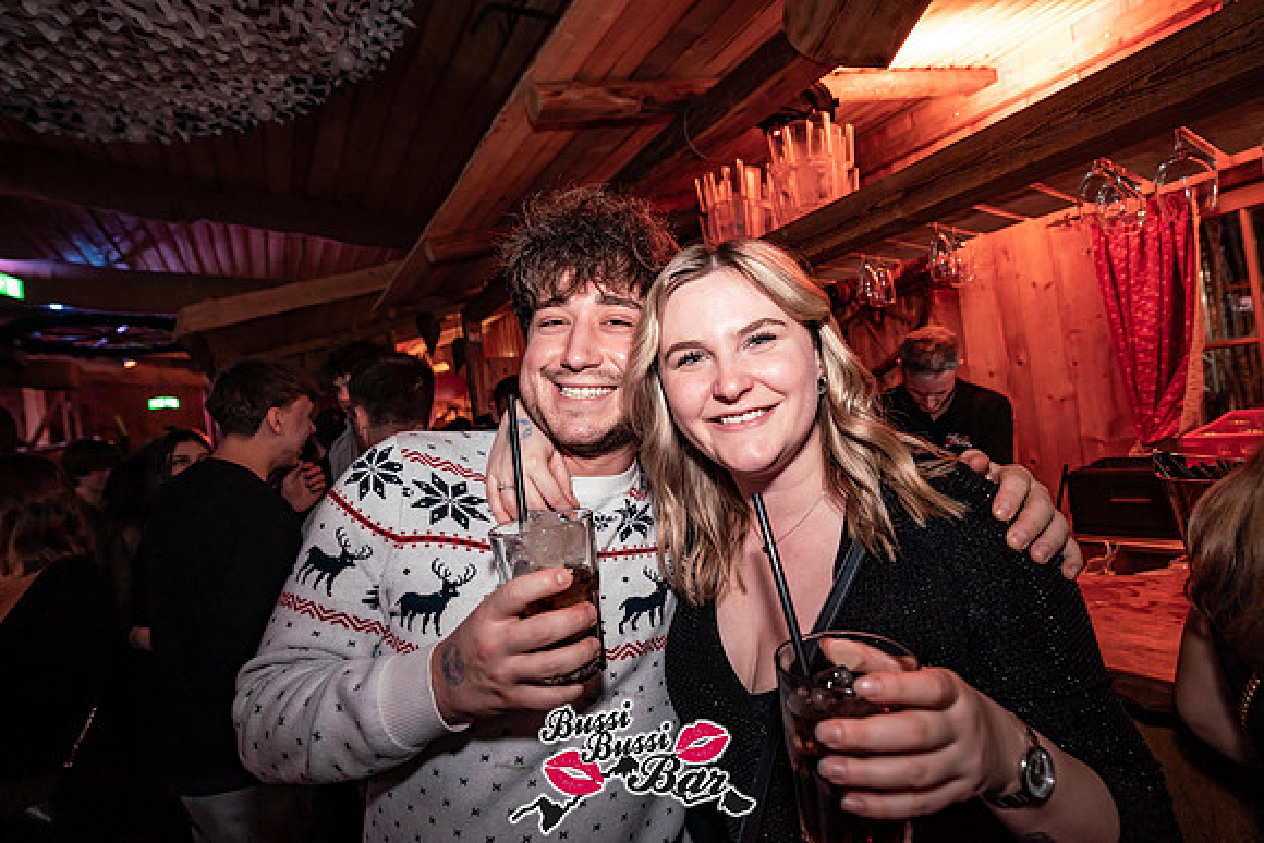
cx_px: 632
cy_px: 422
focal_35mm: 17
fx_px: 597
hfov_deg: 93.3
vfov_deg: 70.5
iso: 1600
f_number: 4
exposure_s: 1/60
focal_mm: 17
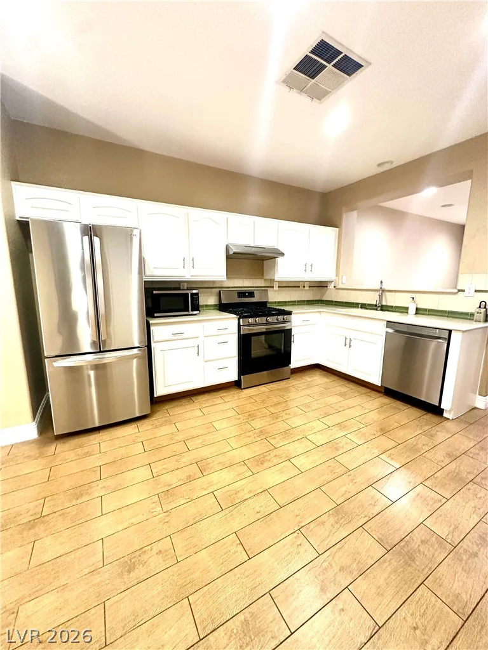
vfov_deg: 102.1
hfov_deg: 85.7
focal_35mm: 14
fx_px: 263
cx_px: 244
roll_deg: -0.7
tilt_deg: -9.0
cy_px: 325
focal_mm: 2.22
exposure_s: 1/60
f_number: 2.2
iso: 320
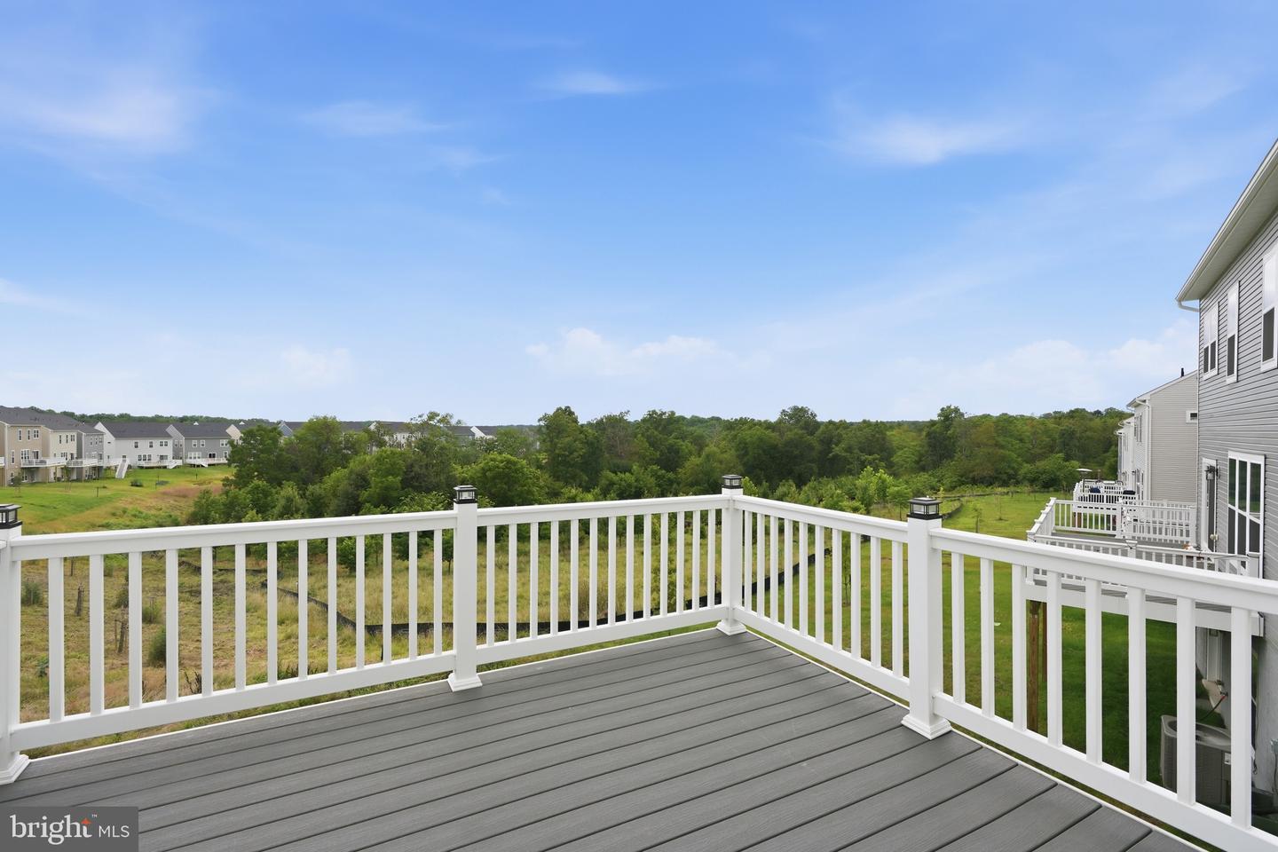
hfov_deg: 96.7
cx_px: 639
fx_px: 568
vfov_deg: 73.7
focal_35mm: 16
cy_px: 426
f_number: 8
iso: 400
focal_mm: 16
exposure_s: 1/1600
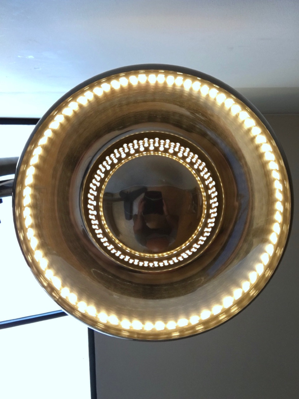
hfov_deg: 45.4
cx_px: 150
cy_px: 200
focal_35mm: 31
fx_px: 357
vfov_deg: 58.4
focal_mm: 2.65
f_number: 2.2
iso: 32
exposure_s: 1/20
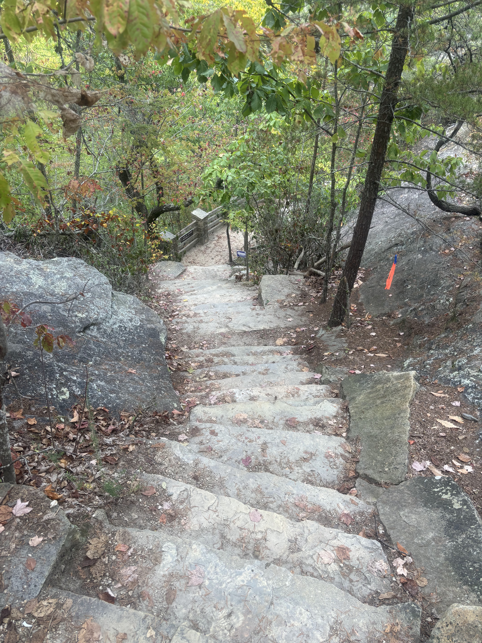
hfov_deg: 53.1
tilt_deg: -37.7
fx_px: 483
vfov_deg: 67.3
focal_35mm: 26
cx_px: 241
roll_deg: -1.6
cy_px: 322
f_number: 1.6
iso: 50
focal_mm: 5.96
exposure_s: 1/268
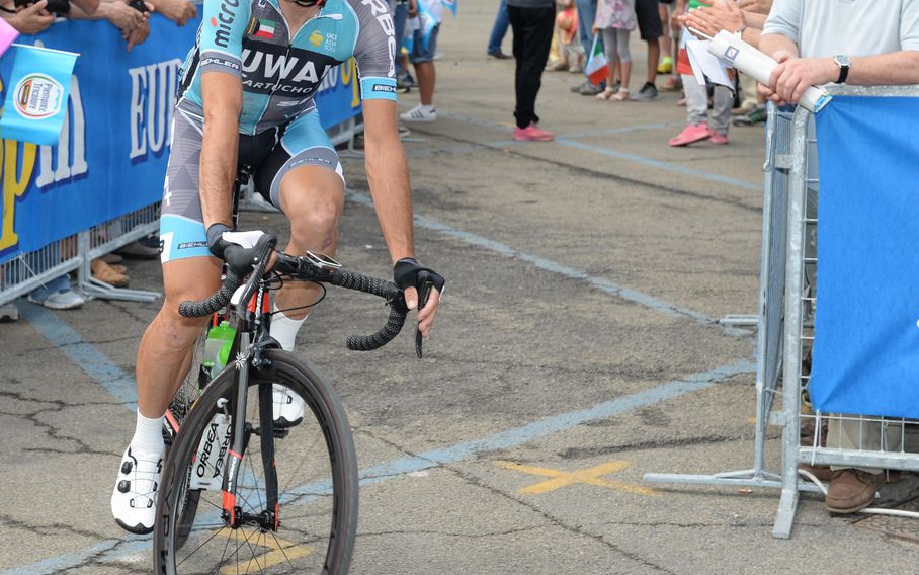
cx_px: 325
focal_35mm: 89
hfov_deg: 23.2
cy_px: 232
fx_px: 2230
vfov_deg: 14.7
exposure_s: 1/250
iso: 200
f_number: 6.3
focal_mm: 62
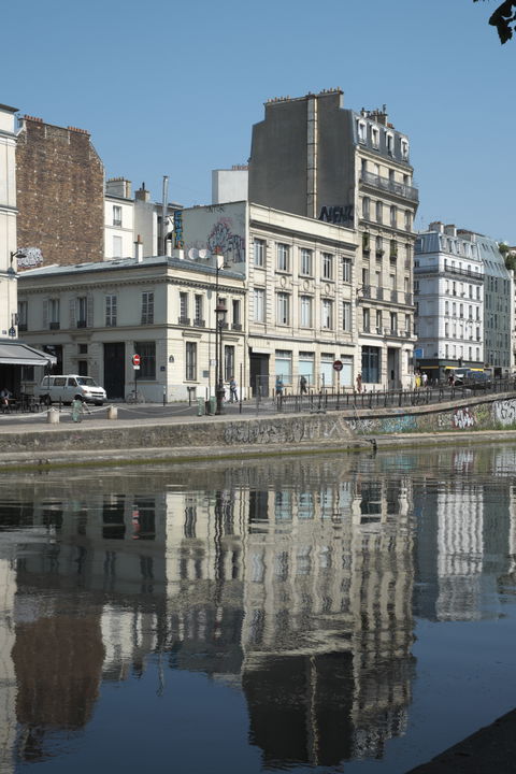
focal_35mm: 54
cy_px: 387
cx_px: 258
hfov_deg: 25.1
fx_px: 1161
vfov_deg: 36.9
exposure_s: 1/320
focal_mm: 35.8
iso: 200
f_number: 10
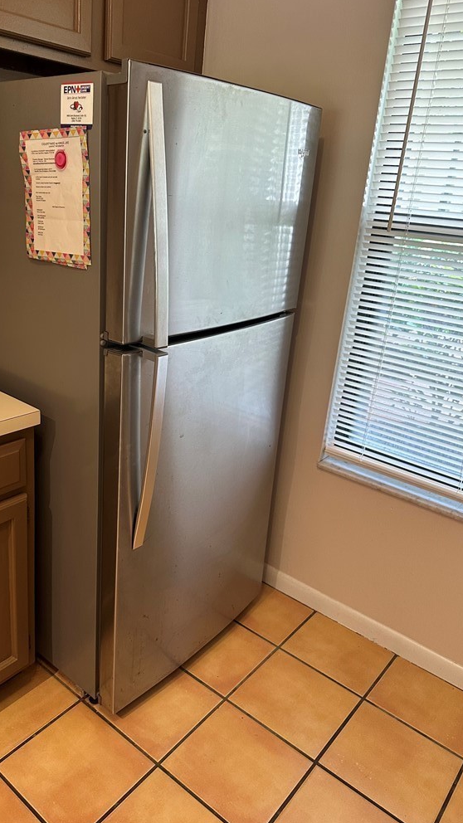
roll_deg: -3.3
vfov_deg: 69.8
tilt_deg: -19.2
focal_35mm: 27
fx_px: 589
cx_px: 165
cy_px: 402
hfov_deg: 42.5
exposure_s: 1/60
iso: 250
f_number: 1.78
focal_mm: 6.86
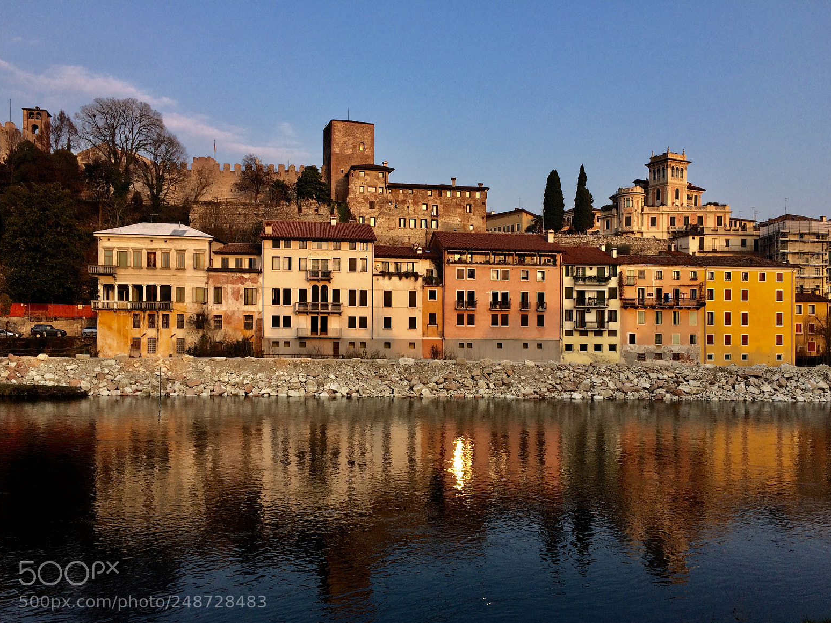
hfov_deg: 60.0
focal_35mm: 30
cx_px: 415
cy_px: 322
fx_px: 720
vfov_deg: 46.8
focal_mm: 4.15
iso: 32
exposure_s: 1/631
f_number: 2.2
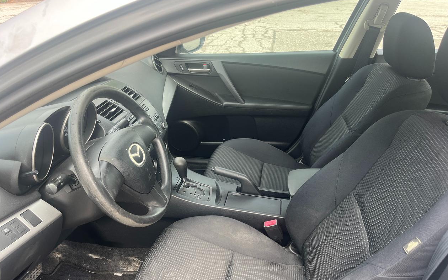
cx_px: 225
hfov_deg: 66.5
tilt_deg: -28.5
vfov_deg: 44.4
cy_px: 157
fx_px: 342
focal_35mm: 28
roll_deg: +0.0
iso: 40
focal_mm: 5.1
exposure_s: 1/244
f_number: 1.6
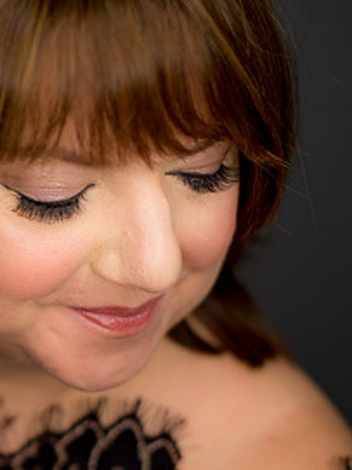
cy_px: 290
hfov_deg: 13.9
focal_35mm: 103
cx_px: -75
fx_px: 1398
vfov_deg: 19.1
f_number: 2.2
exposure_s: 1/500
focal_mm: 50
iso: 200
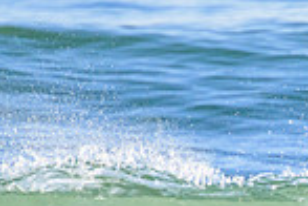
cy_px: 356
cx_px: 471
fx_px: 26982
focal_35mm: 3154
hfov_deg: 0.7
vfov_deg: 0.4
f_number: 11
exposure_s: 1/2000
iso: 1600
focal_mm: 800
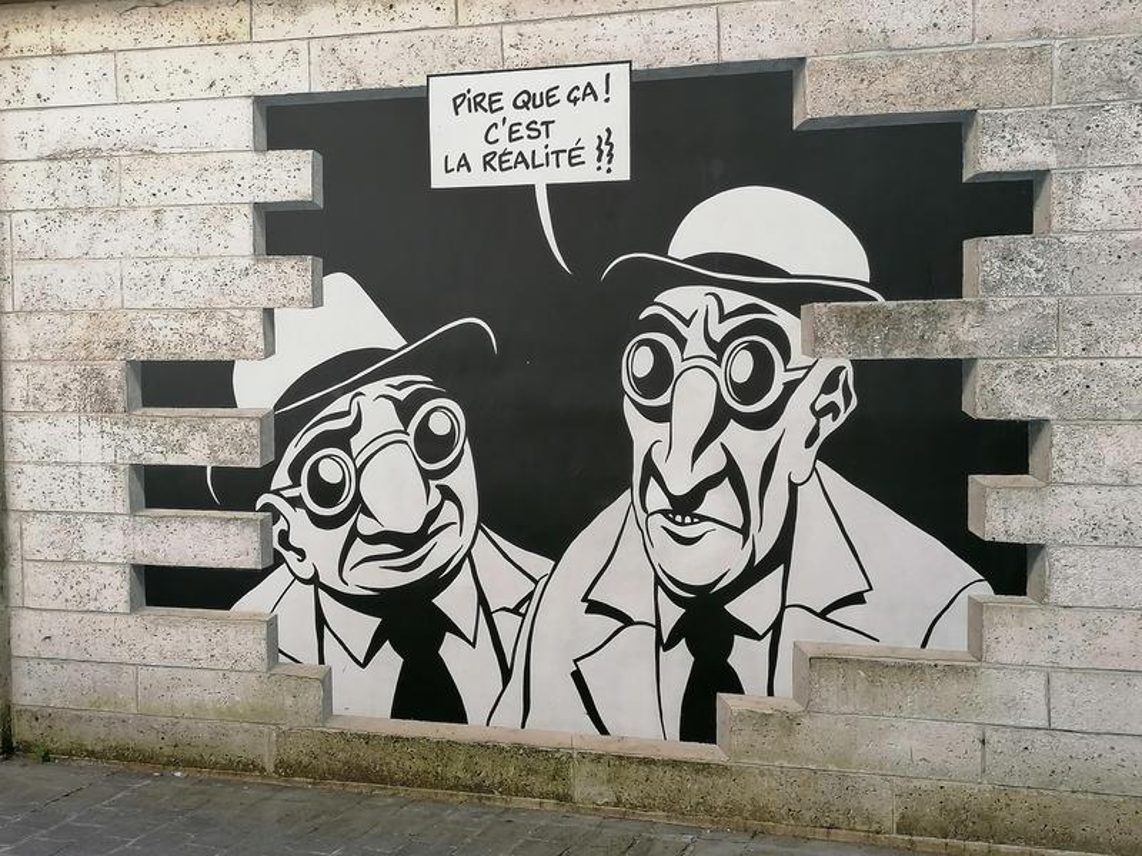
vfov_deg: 27.5
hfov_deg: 36.2
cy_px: 428
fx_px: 1748
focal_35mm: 53
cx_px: 571
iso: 50
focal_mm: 4.75
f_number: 1.8
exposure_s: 1/436
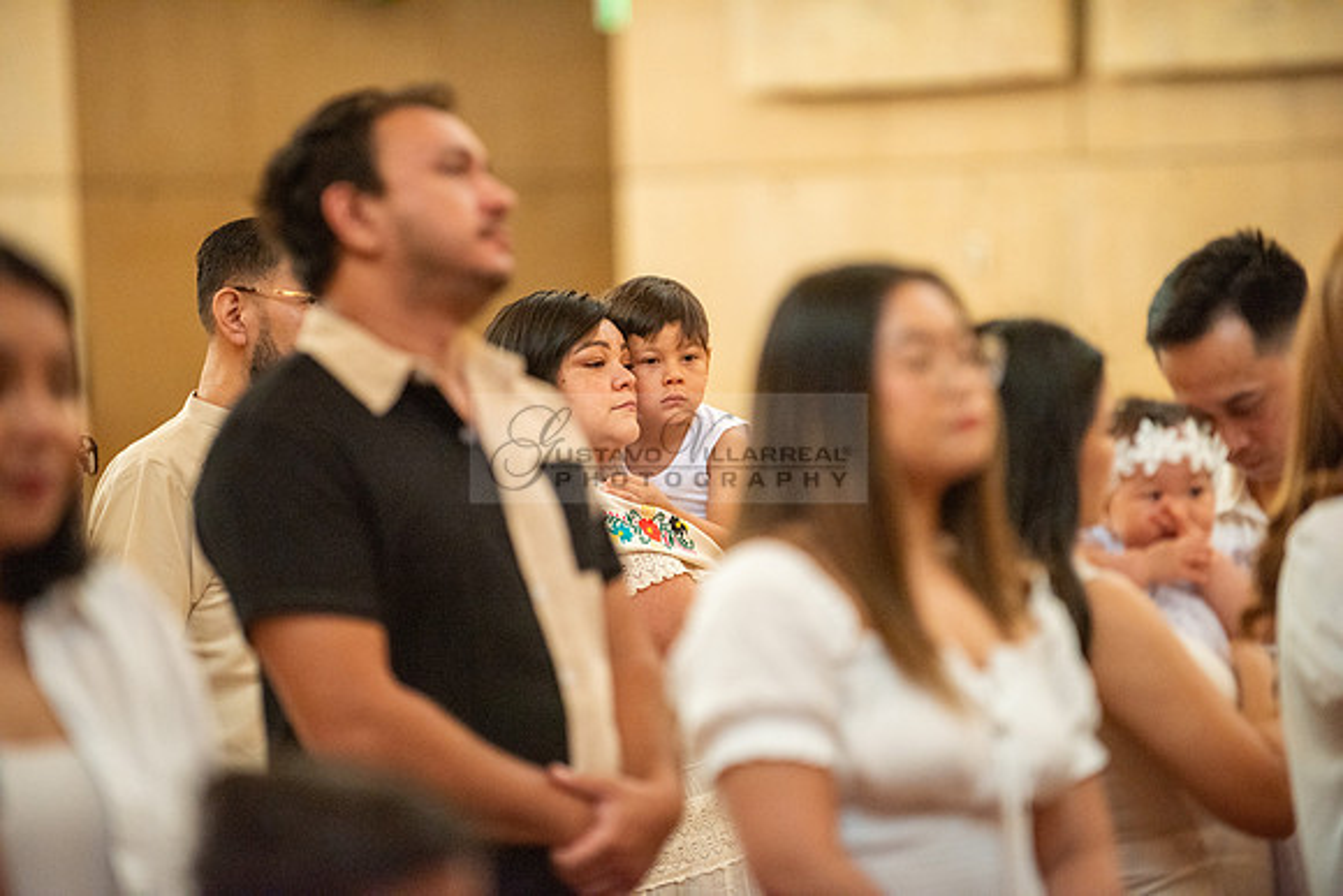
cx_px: 672
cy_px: 448
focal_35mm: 200
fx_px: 7463
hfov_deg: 10.3
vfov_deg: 6.9
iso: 2000
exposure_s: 1/160
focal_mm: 200
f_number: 2.8
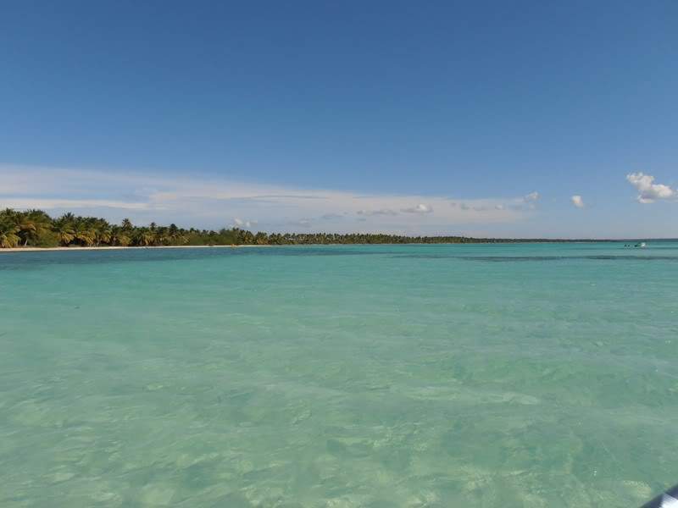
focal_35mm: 24
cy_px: 254
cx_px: 339
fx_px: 470
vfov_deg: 56.8
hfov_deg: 71.6
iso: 80
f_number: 7.9
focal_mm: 4.2
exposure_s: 1/400
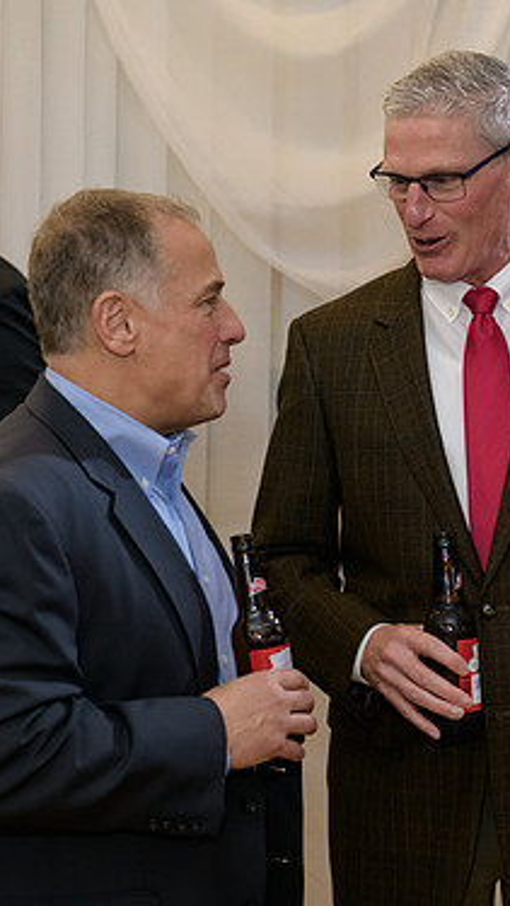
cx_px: 348
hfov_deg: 14.9
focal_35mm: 81
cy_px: 448
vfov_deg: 26.2
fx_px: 1947
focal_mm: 50
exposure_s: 1/125
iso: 1000
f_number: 3.2
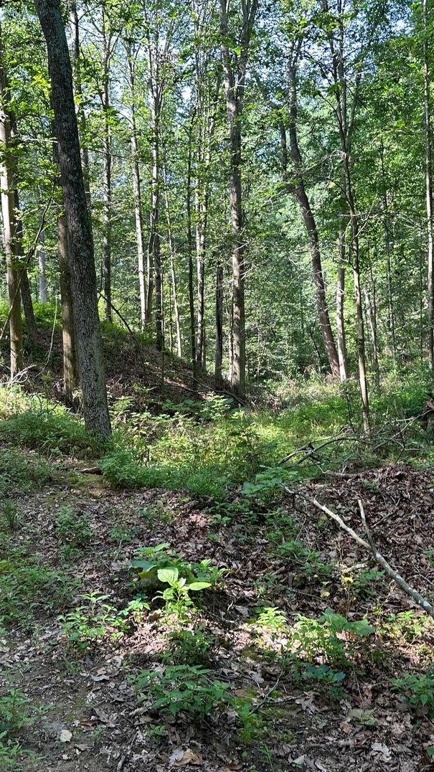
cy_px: 387
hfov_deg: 33.4
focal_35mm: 35
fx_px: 716
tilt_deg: -1.4
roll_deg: +3.2
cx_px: 141
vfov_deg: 56.6
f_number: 1.78
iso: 64
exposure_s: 1/121
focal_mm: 6.86
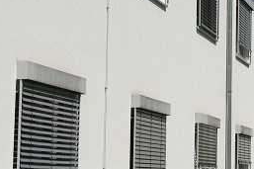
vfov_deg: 12.2
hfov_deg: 18.0
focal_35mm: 112
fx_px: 790
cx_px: 219
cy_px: 89
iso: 200
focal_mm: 48
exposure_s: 1/2000
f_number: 8
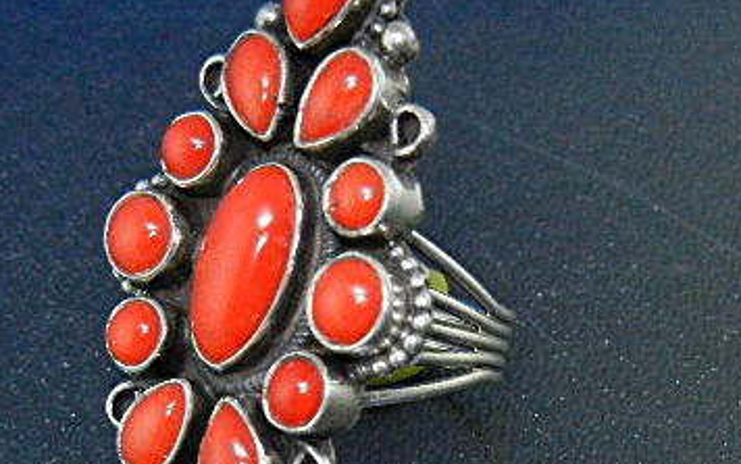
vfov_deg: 13.2
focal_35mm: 99
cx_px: 350
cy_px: 345
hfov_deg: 21.0
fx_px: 2001
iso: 800
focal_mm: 9.3
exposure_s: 1/30
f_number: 7.8
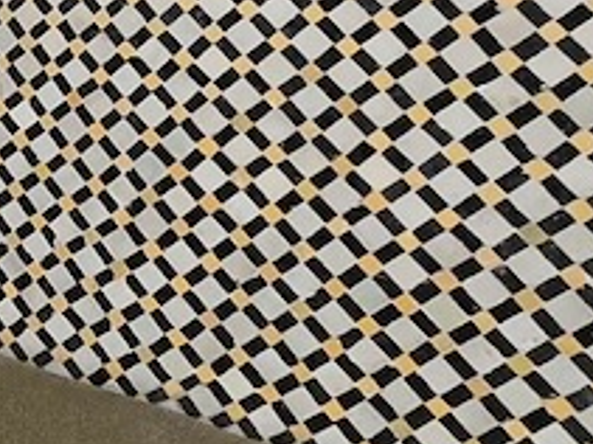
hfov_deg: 17.7
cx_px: -585
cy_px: -59
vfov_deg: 17.9
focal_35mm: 79
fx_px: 1353
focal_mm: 1.7
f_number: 2.2
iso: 1000
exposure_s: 1/50
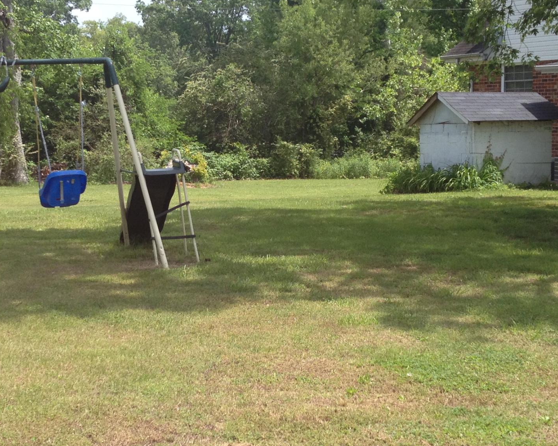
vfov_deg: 21.3
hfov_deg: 26.4
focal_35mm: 72
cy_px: 219
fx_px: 1189
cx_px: 238
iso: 50
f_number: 2.4
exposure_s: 1/824
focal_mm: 4.28
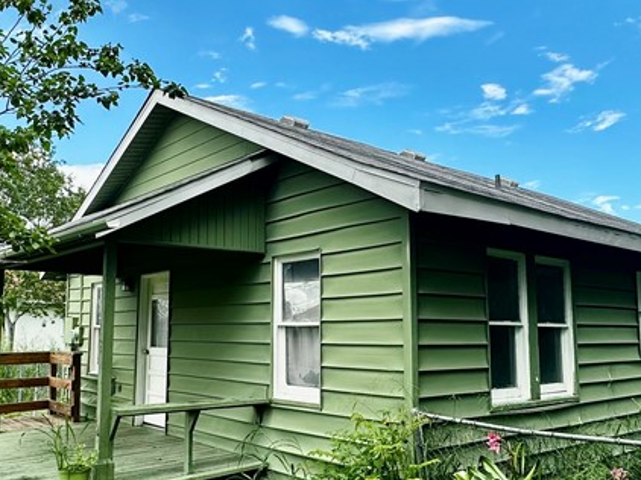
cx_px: 270
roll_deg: +0.0
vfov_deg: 41.7
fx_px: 629
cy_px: 269
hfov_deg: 53.8
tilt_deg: +6.3
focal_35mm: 34
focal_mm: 2.22
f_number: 2.2
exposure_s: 1/812
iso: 40
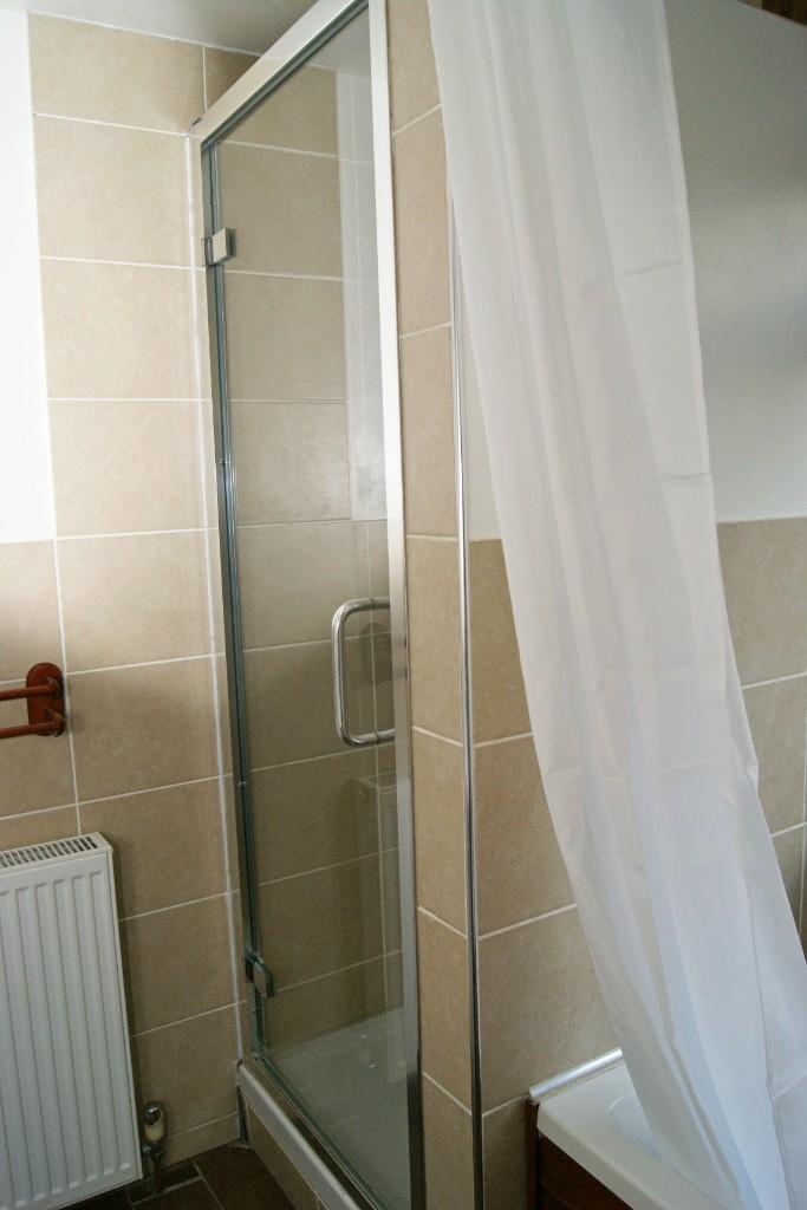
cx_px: 404
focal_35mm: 27
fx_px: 907
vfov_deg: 67.4
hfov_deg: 47.9
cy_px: 605
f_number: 5.6
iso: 400
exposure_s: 1/60
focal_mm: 18
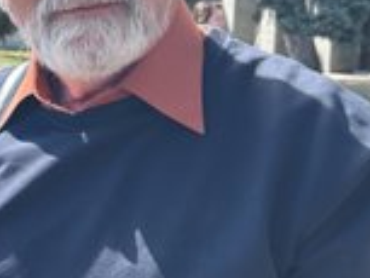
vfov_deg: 21.5
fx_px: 727
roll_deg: -0.9
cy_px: 80
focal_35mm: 68
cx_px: -65
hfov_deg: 25.8
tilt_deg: -6.4
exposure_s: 1/1468
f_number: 1.5
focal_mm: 5.7
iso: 50
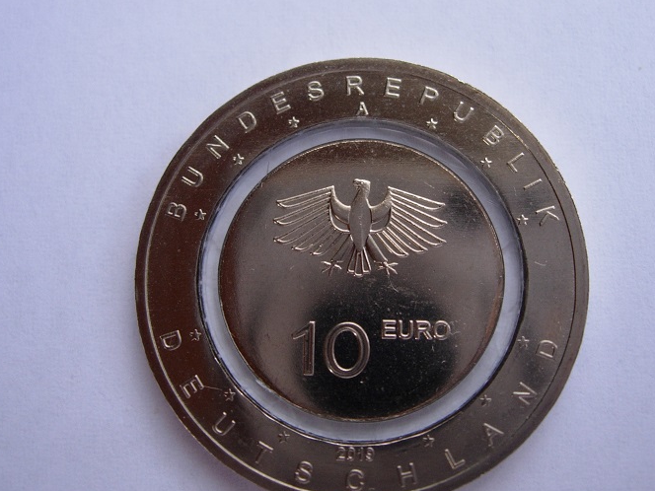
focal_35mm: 49
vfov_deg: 29.7
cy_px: 234
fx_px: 927
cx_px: 346
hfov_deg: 38.9
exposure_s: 1/34.8
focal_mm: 7.8
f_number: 2.8
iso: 64
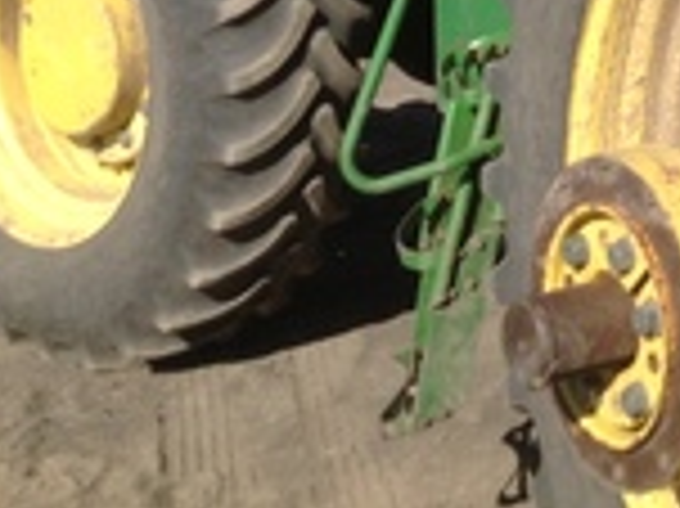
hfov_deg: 14.8
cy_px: -396
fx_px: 2473
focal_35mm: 126
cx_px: 932
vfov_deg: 11.0
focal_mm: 4.28
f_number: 2.4
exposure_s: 1/2016
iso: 50
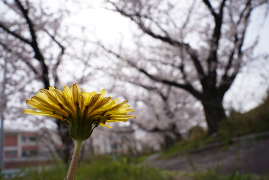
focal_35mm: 24
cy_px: 90
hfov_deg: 73.7
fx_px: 179
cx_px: 134
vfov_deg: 53.1
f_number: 16
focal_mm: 24
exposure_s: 1/60
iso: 100
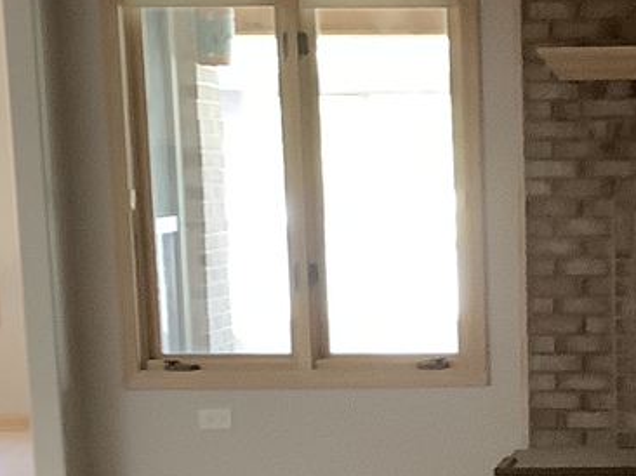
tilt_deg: -11.2
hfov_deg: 15.7
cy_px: 530
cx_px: 719
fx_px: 2240
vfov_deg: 11.9
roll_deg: -0.5
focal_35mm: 122
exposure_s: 1/33
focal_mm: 3.3
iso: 400
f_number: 2.4
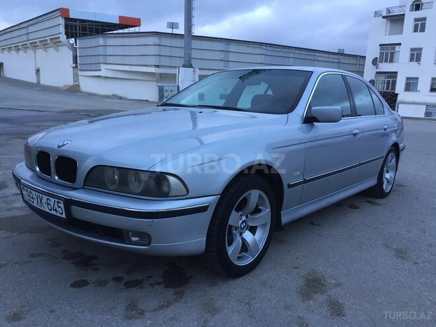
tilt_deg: -9.3
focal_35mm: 29
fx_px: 365
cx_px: 218
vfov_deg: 48.2
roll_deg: -2.1
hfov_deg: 61.7
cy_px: 164
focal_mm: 4.15
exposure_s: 1/33
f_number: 2.2
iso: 64
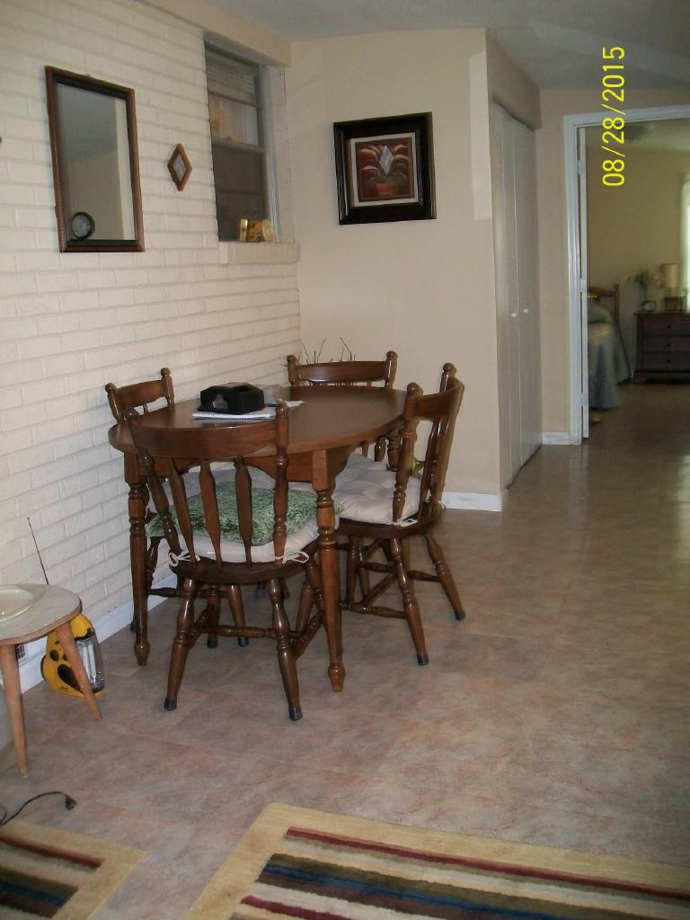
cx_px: 345
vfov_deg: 56.8
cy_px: 460
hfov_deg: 44.2
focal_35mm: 32
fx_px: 850
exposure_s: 1/30
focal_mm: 5.7
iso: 160
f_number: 2.9
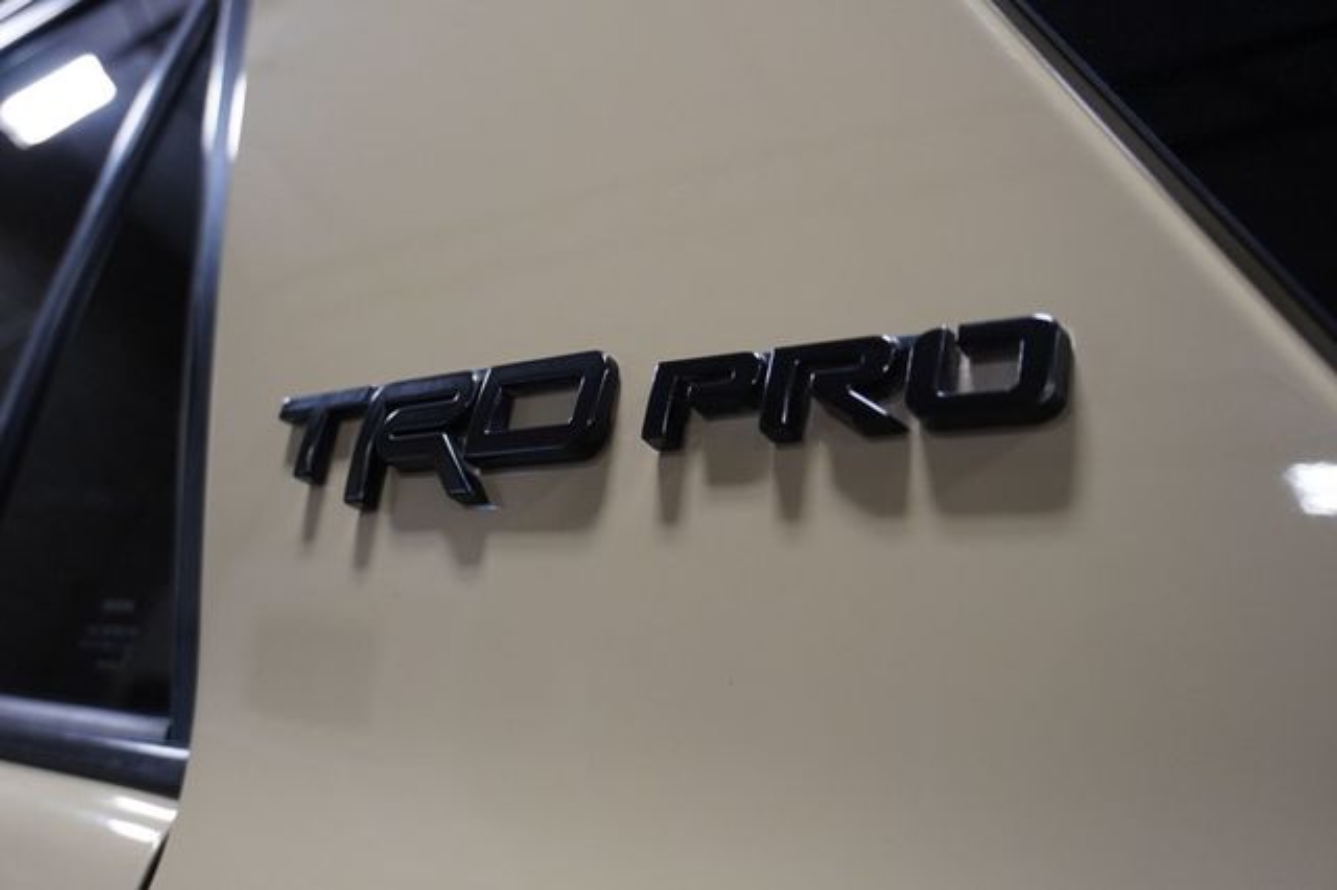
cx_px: 668
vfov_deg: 39.9
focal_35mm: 33
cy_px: 445
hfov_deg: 57.2
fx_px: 1225
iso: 1000
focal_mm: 22
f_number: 4
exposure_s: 1/60
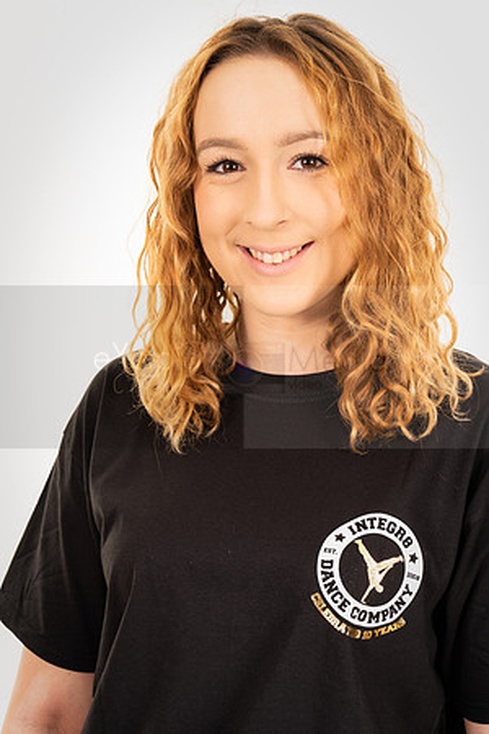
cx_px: 244
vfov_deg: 32.4
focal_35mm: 62
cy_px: 367
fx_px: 1263
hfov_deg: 21.9
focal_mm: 62
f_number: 9
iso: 100
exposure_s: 1/125
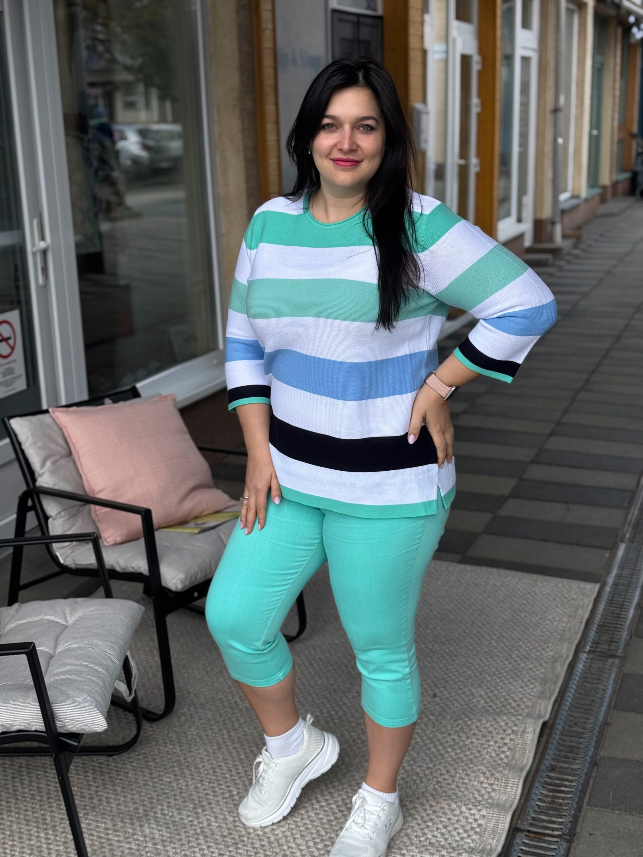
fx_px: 1189
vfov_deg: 39.7
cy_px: 428
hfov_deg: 30.3
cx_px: 322
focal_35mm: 48
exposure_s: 1/700
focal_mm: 6.76
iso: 64
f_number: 1.78
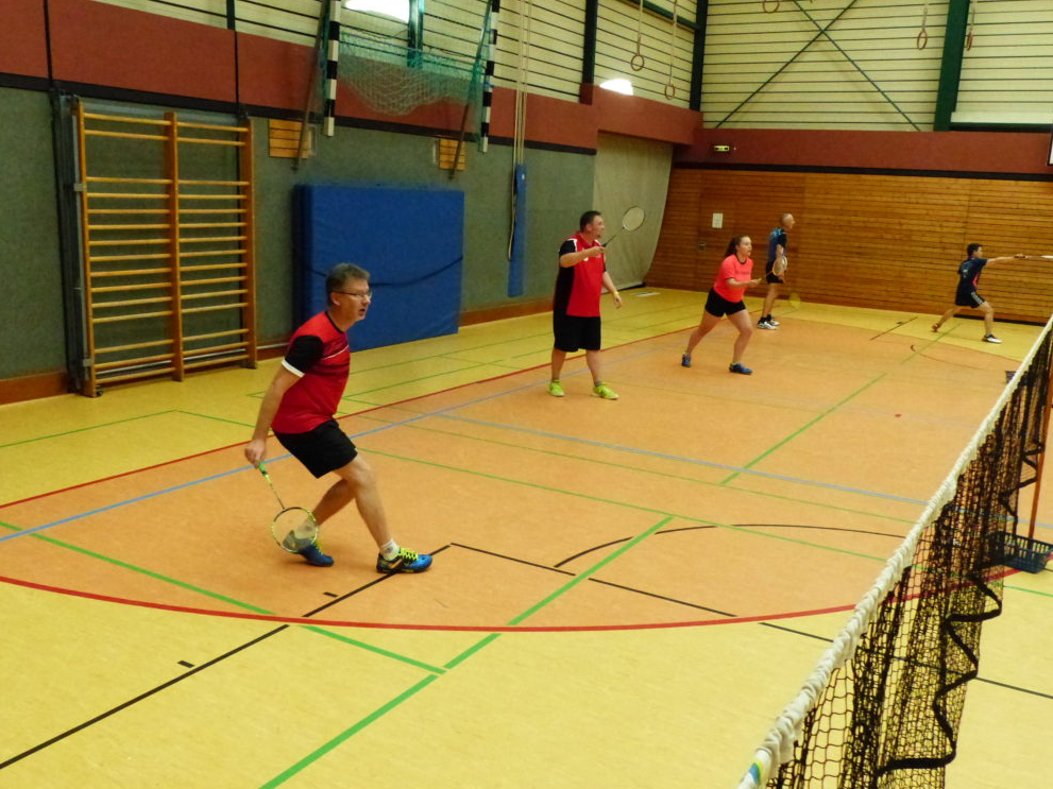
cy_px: 405
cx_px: 537
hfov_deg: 58.4
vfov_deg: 45.4
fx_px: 943
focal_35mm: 31
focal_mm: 5.5
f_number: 4
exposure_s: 1/500
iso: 1600
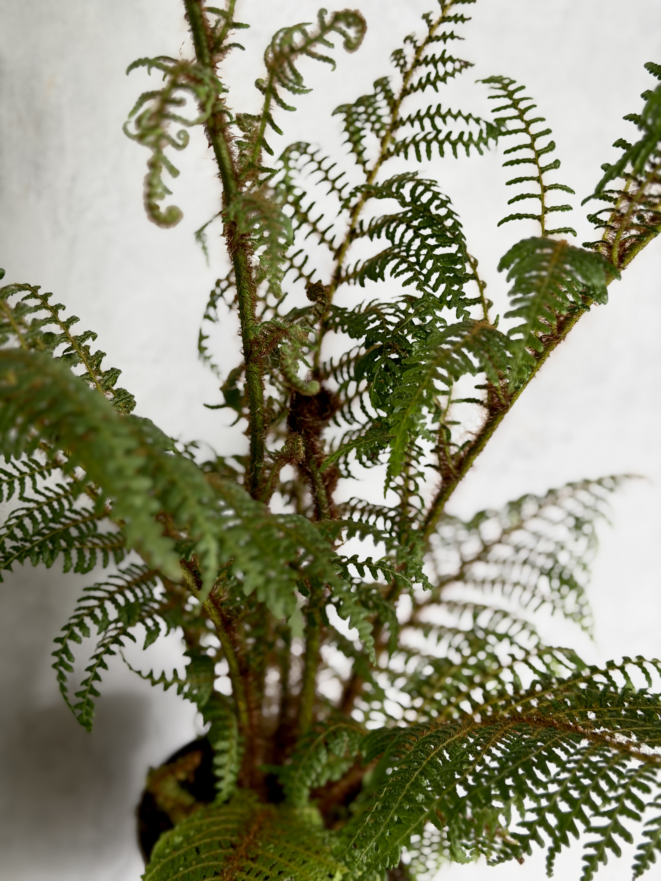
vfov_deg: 39.7
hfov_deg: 30.3
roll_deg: -1.8
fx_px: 1222
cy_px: 440
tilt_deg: -19.9
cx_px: 330
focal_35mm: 48
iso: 64
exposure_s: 1/219
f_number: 1.78
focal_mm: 6.76
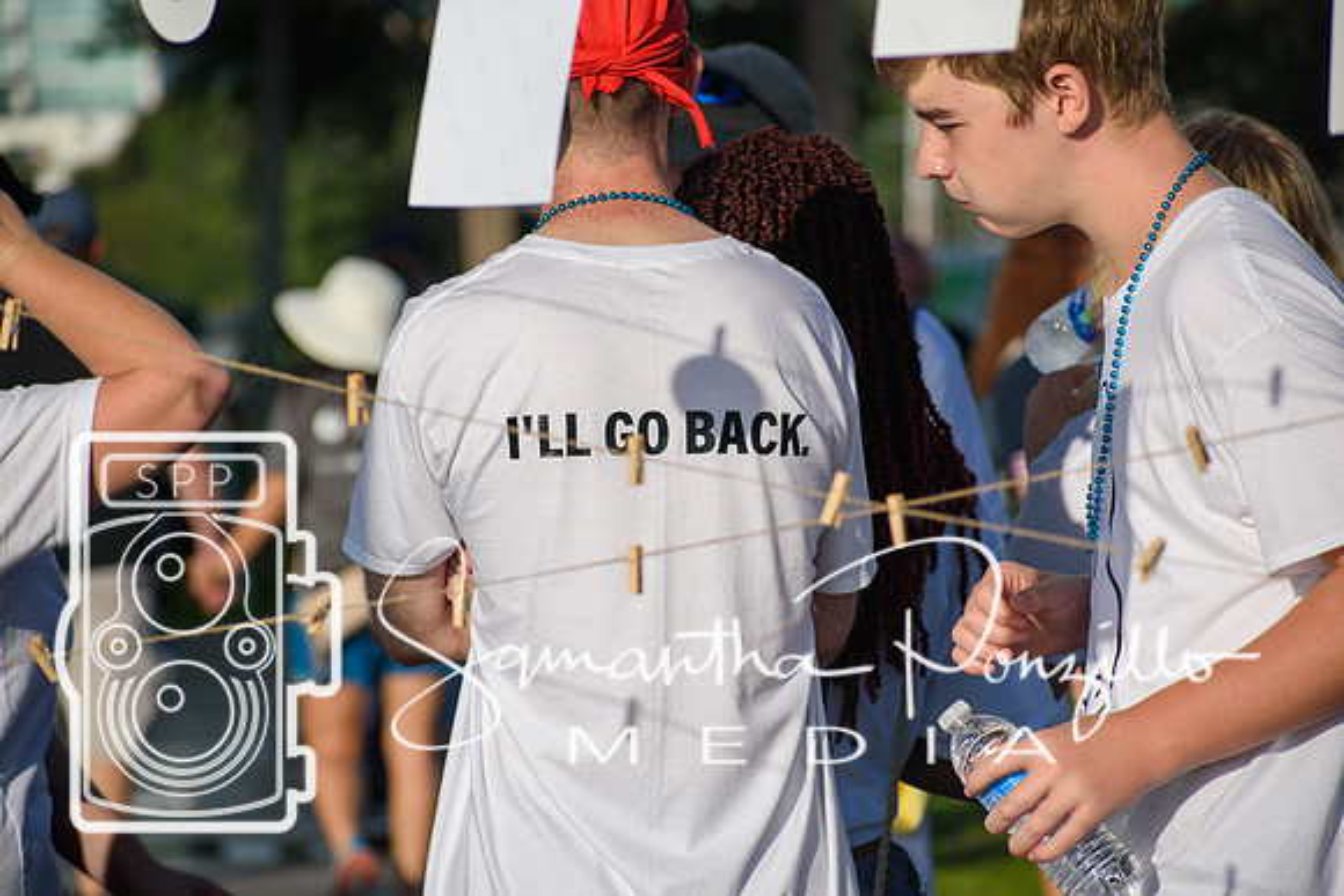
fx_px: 8682
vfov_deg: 5.9
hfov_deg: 8.9
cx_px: 672
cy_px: 448
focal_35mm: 232
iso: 200
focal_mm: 155
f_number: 5.6
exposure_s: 1/2500
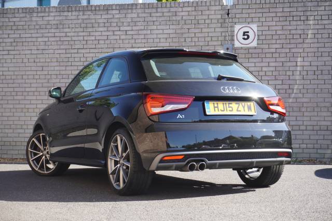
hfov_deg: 31.9
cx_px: 166
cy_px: 110
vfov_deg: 21.5
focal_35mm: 63
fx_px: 581
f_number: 5.6
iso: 250
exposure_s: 1/160
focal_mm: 42
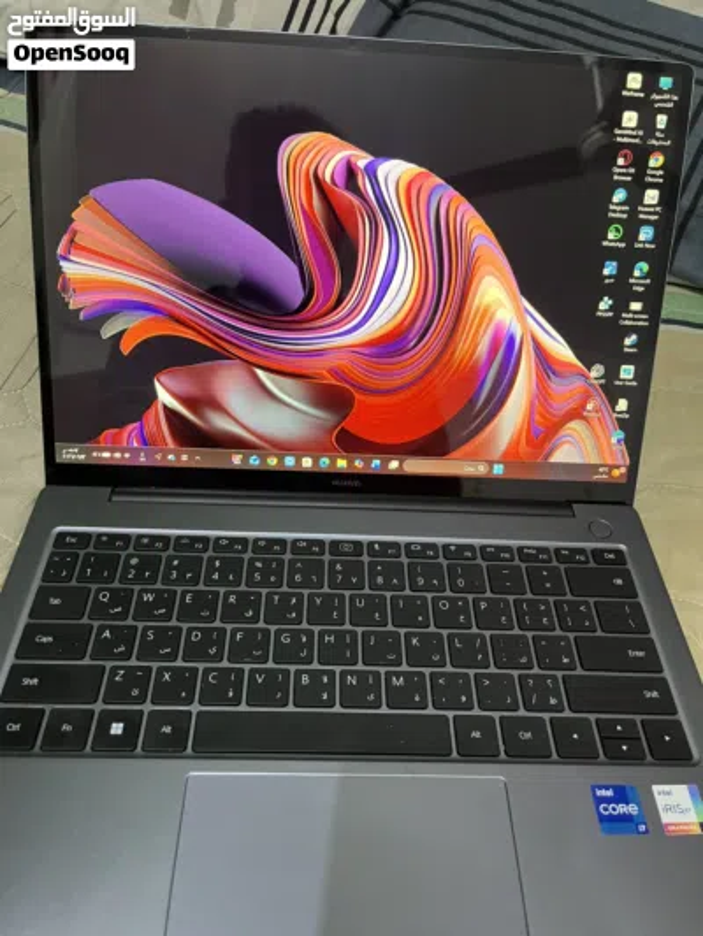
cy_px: 468
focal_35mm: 26
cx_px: 352
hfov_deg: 53.1
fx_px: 704
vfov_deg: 67.3
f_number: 1.6
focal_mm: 5.1
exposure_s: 1/49
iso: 400
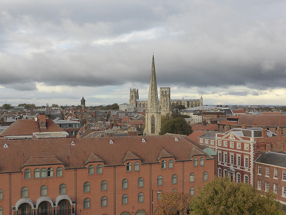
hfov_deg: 46.8
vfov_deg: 36.0
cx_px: 143
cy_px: 108
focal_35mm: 40
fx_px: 330
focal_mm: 6.9
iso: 200
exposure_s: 1/500
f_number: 3.9
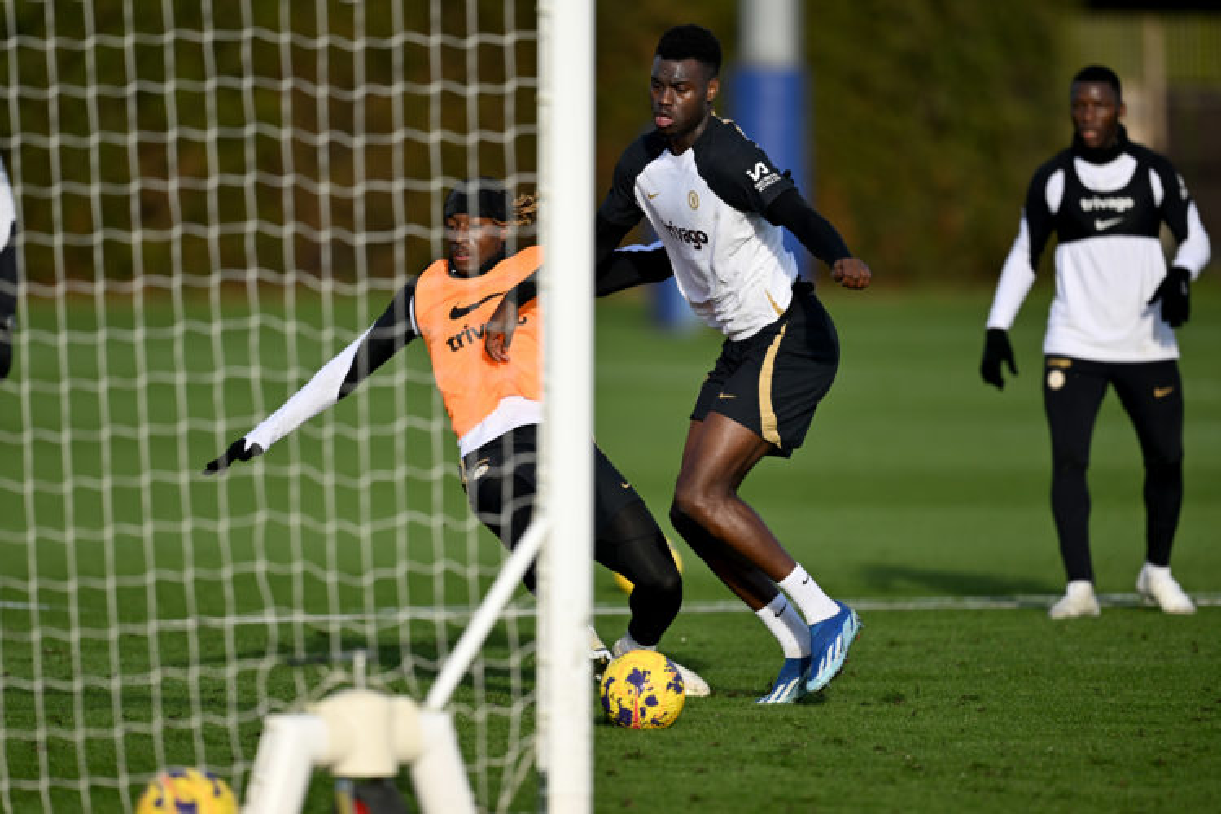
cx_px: 610
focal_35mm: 400
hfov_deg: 5.2
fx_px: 13566
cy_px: 407
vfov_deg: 3.4
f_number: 3.2
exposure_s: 1/3200
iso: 200
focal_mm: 400
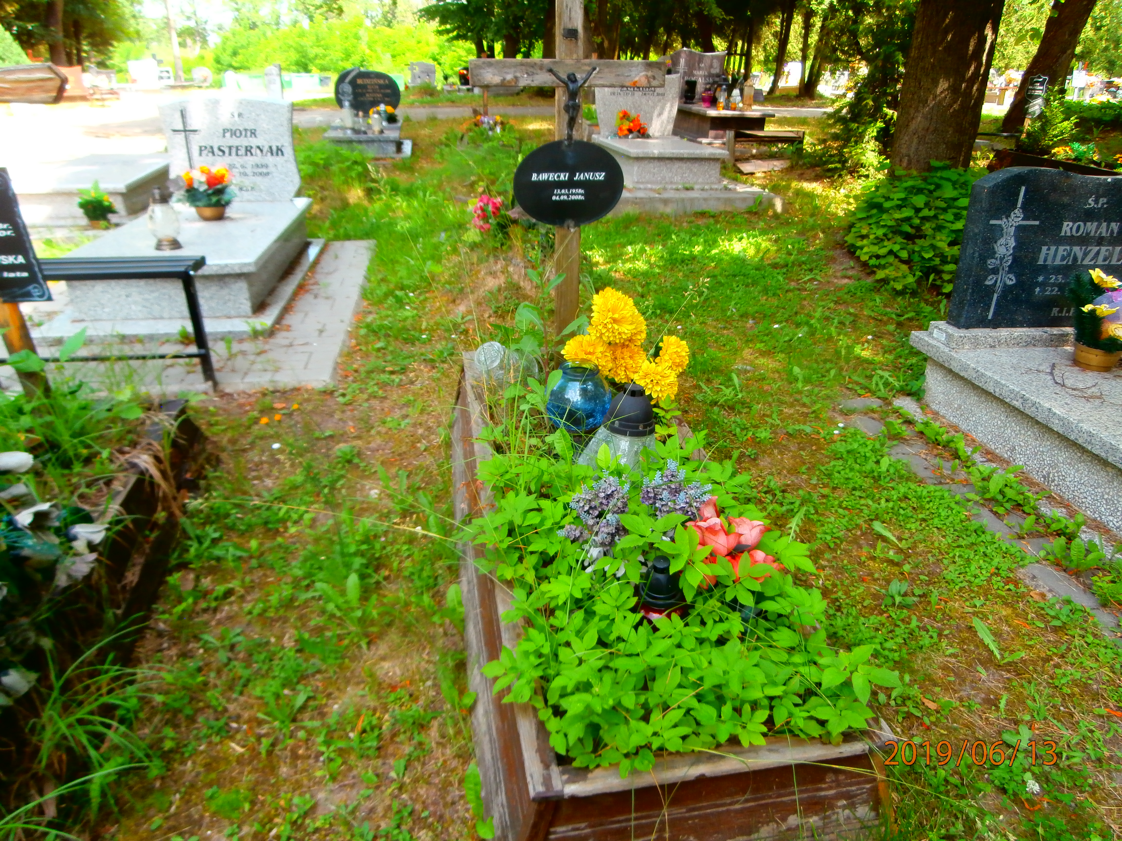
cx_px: 561
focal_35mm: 24
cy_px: 420
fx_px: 778
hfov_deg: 71.6
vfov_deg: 56.8
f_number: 3
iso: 100
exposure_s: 1/125
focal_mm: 4.2
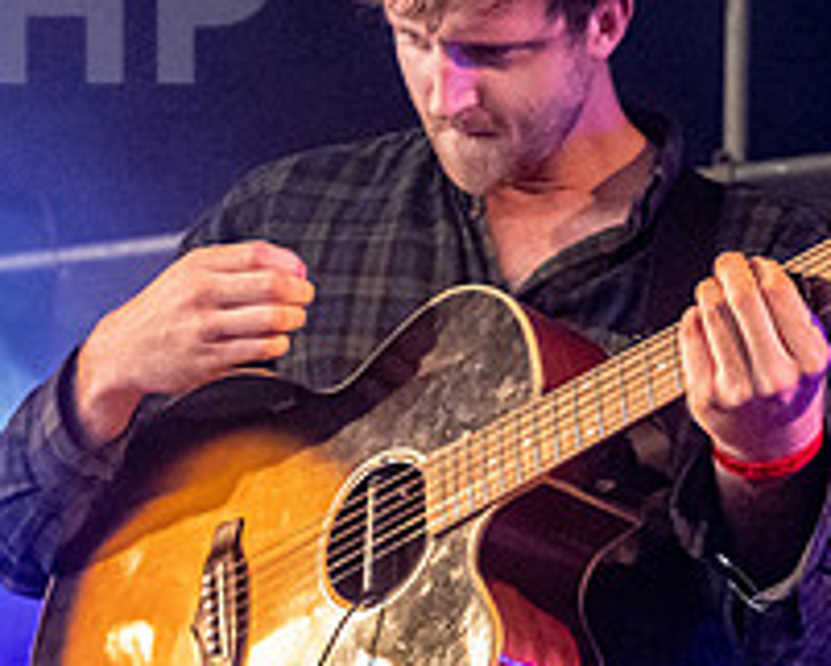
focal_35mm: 118
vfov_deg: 13.1
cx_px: 751
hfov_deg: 16.1
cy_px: 296
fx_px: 2904
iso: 8000
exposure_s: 1/800
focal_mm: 35
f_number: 5
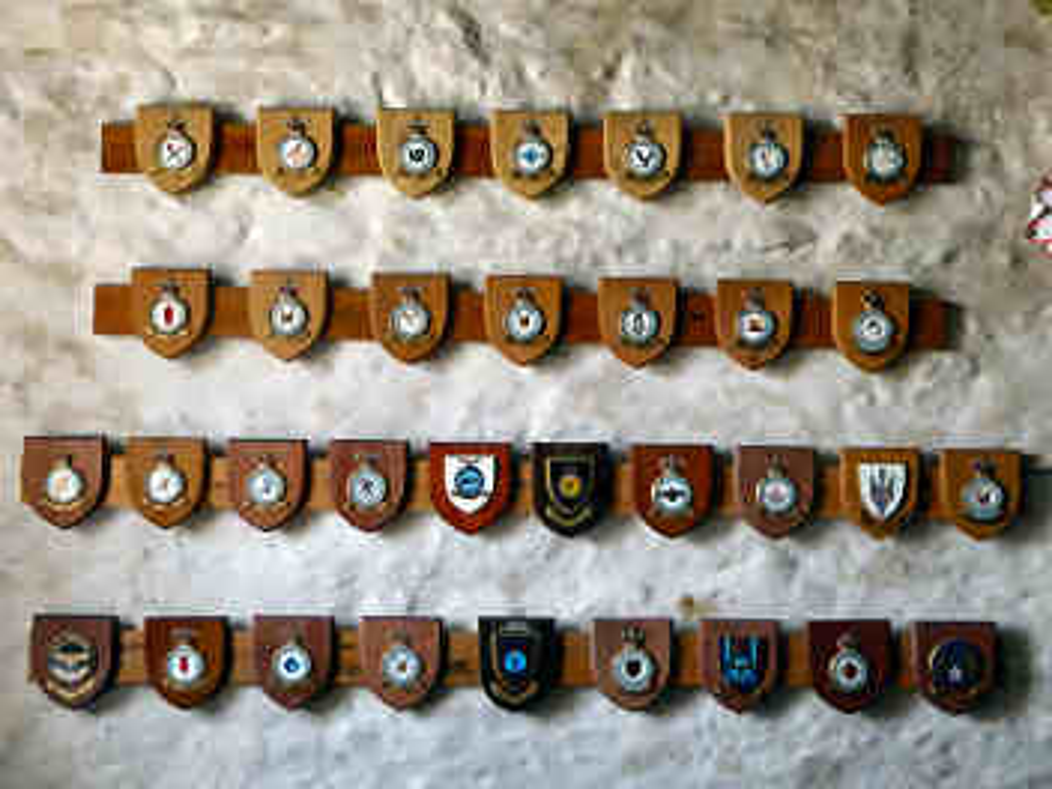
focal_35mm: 46
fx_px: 1398
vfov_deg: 31.5
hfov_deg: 41.2
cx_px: 526
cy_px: 394
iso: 400
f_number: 3.9
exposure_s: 1/50
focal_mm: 7.8
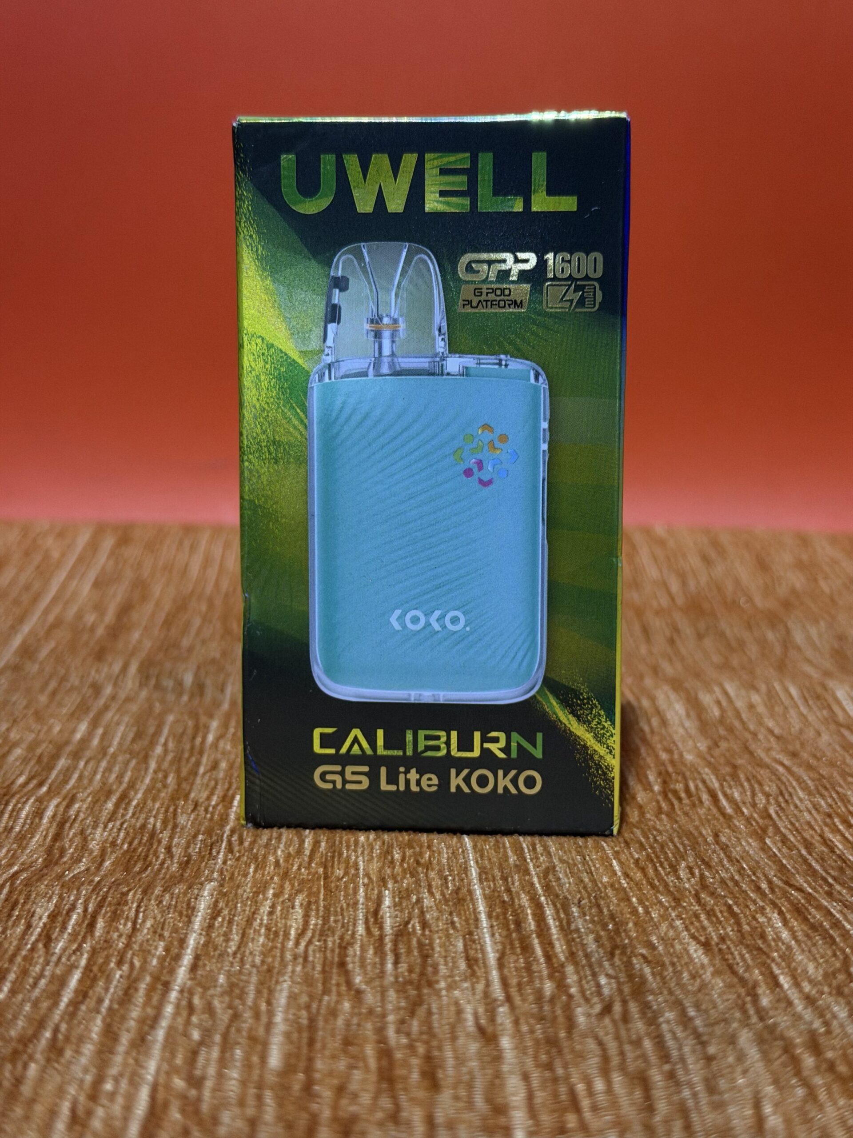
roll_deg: -1.0
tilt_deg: -11.5
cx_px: 426
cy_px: 569
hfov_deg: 30.3
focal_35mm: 48
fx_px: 1577
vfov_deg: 39.7
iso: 500
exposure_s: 1/40
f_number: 1.78
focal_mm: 6.76
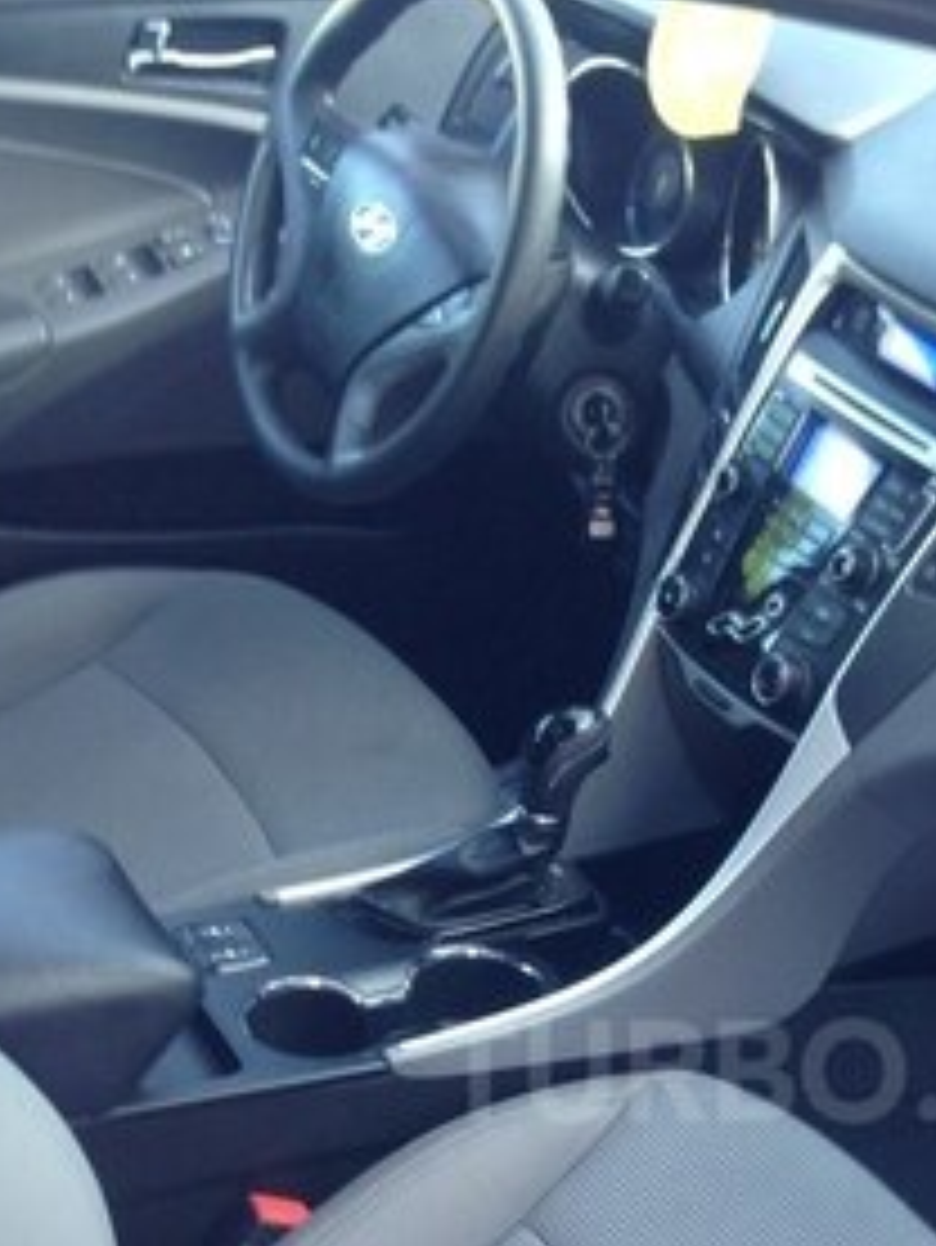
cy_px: 1071
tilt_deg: -33.9
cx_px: 788
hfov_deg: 24.3
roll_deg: -9.2
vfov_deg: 31.5
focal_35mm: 59
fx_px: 2125
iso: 50
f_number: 2.4
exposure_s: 1/30
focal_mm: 4.12
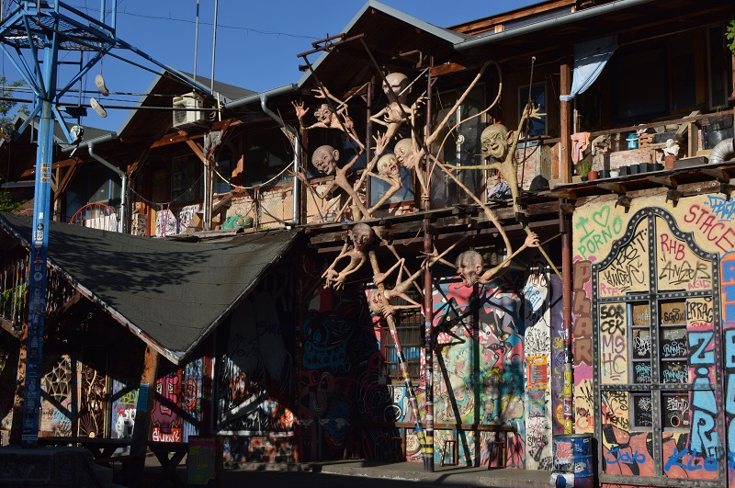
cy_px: 244
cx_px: 368
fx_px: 1070
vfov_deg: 25.7
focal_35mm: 52
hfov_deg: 37.9
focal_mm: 35
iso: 200
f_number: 9
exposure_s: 1/500
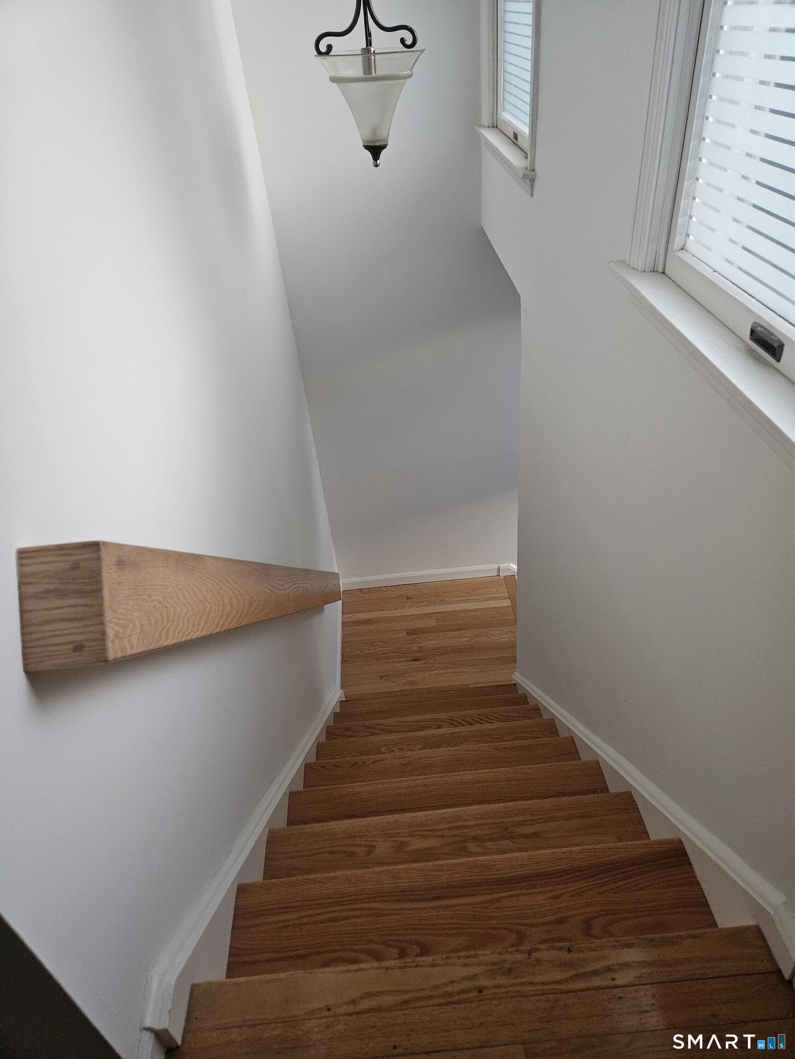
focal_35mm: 23
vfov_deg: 73.9
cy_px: 530
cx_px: 398
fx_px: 704
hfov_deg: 58.9
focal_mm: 5.4
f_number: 1.8
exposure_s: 1/60
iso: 640
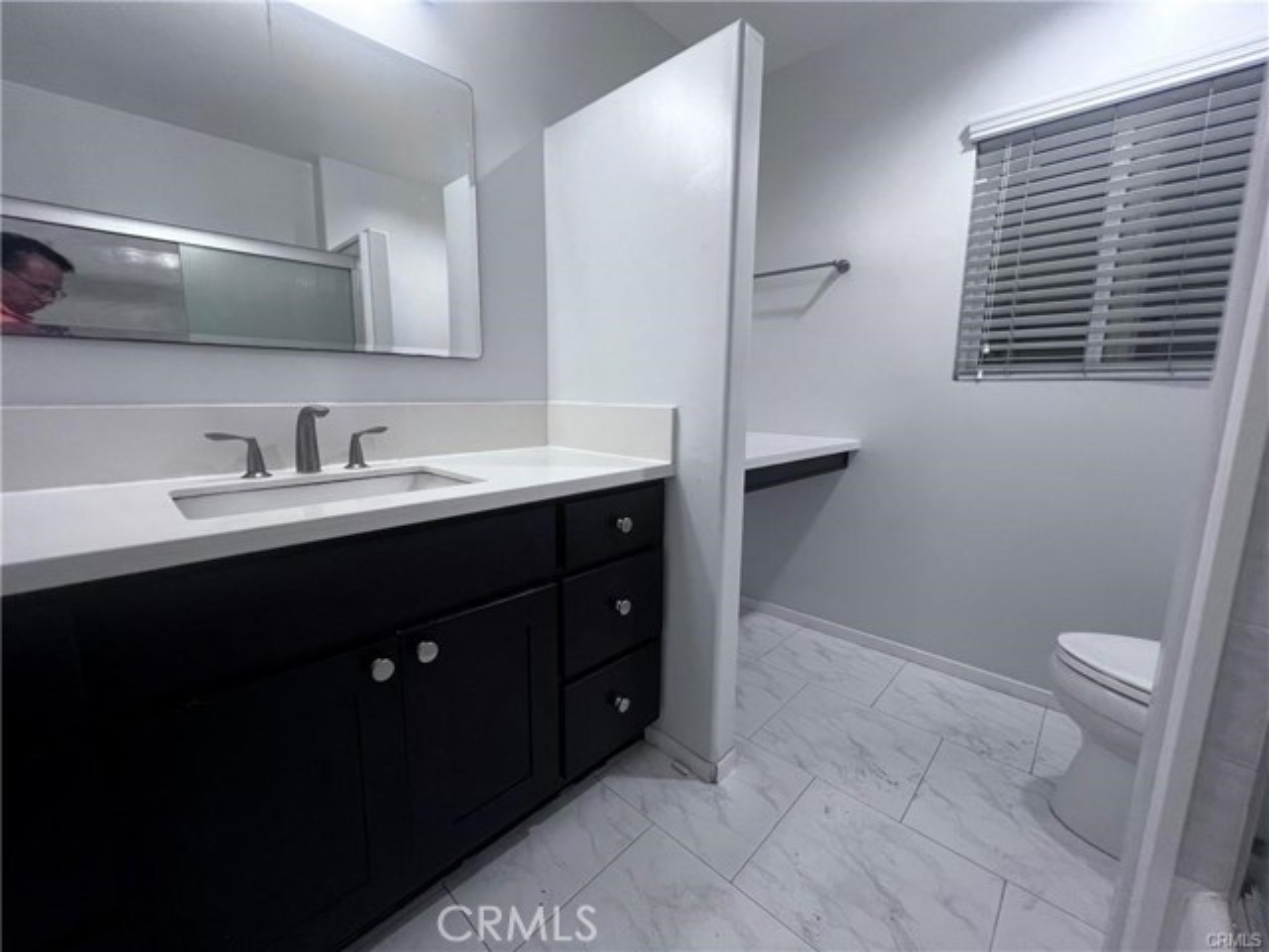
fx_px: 477
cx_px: 634
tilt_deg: -10.4
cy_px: 476
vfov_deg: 89.9
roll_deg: -0.6
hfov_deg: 106.2
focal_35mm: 13
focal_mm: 1.57
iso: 160
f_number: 1.8
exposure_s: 1/60
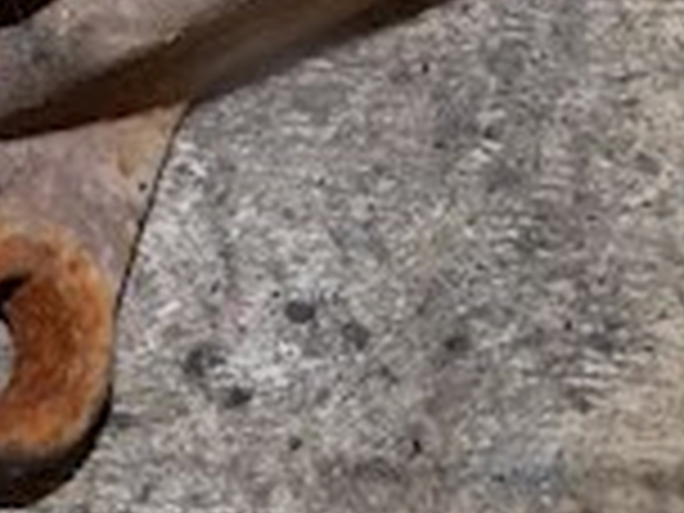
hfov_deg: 19.7
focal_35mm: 97
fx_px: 1917
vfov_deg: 13.6
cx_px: 9
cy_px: -423
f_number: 3.1
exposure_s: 1/30
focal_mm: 4
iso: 200
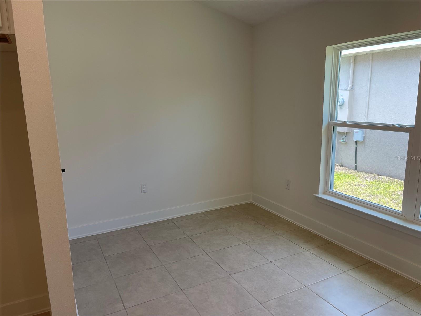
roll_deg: +0.9
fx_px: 304
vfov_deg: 54.9
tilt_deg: -12.1
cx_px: 210
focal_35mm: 25
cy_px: 158
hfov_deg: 69.4
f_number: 1.6
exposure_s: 1/120
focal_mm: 5.1
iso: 32
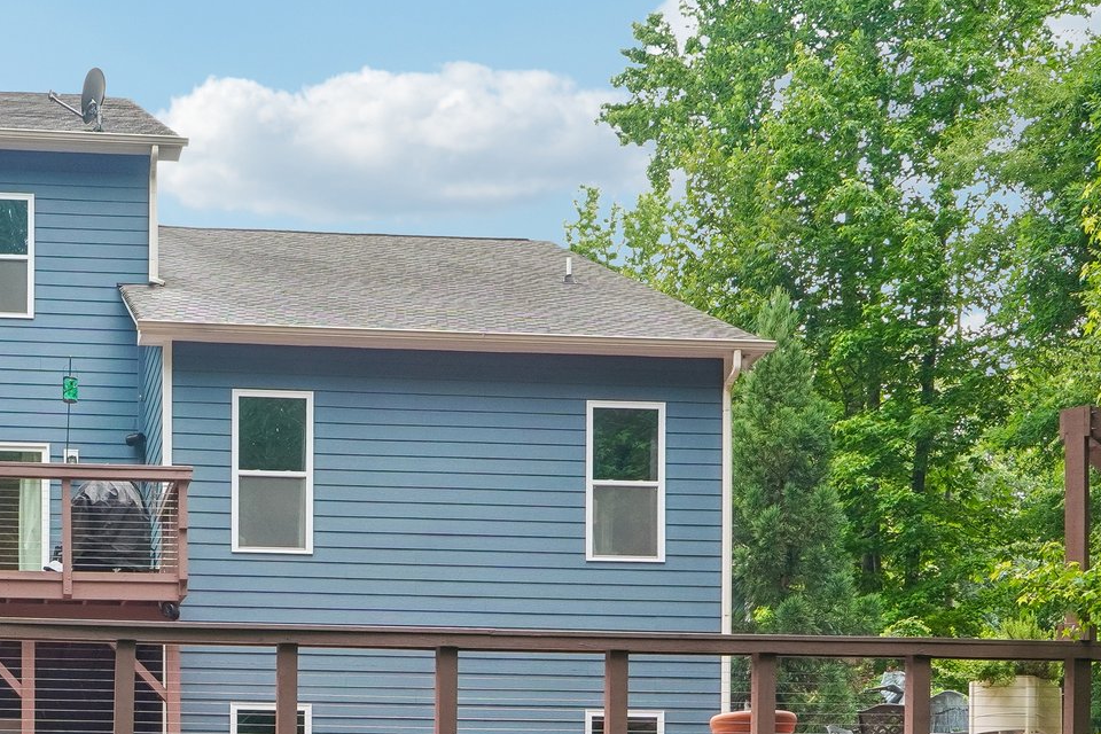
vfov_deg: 21.0
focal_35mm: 64
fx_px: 1957
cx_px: 128
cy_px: 579
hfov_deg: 30.2
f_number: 8
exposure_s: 1/30
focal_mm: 20
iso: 320
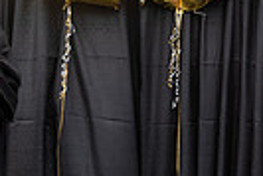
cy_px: 120
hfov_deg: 8.5
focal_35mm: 232
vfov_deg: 5.9
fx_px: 1697
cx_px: 483
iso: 500
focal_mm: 48
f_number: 5.6
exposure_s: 1/500
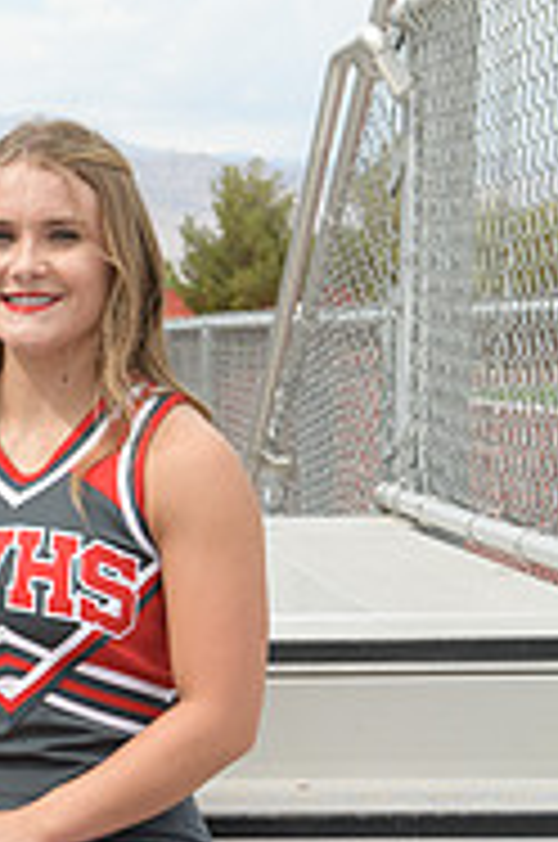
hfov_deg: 10.0
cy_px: 856
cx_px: -50
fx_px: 3150
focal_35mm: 135
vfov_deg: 14.9
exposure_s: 1/1250
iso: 800
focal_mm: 56
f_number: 5.6
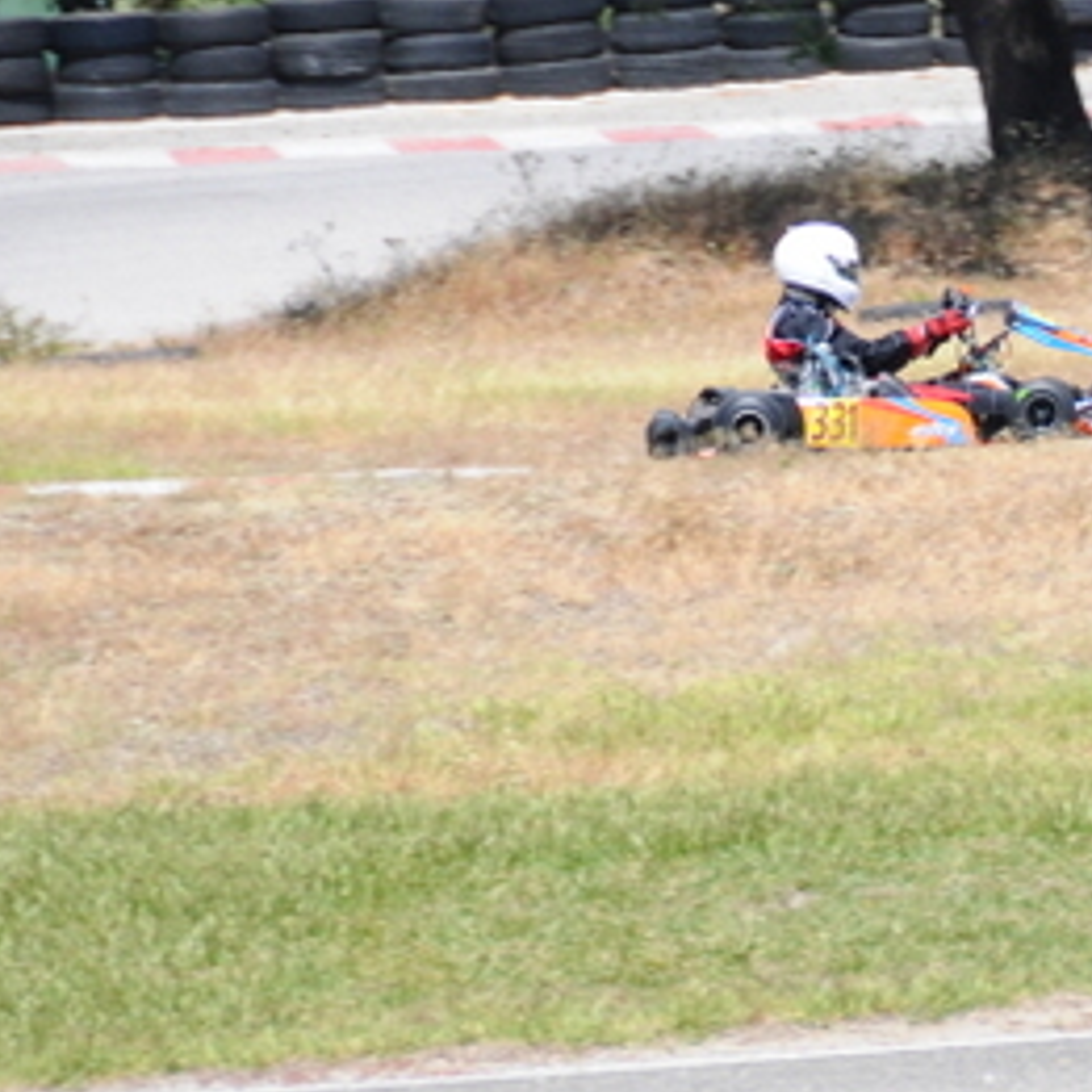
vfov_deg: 2.1
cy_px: 506
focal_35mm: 848
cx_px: 1699
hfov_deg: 2.1
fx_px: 30265
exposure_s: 1/1250
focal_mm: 170
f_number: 5.6
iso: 400
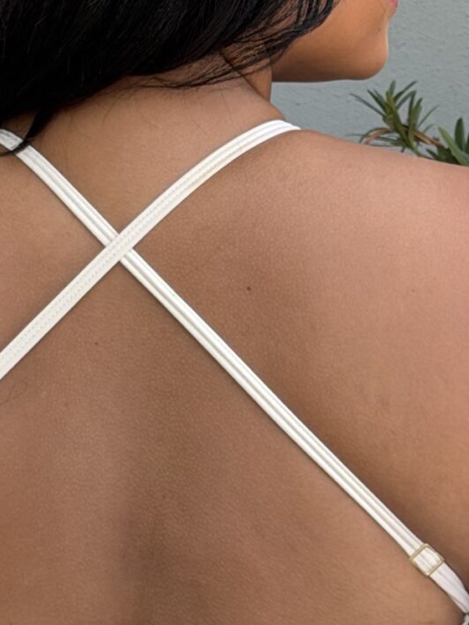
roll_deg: -2.4
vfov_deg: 11.3
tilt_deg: -1.8
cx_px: 169
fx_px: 3141
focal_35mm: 174
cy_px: 415
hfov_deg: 8.5
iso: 64
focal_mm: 6.76
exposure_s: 1/855
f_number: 1.78
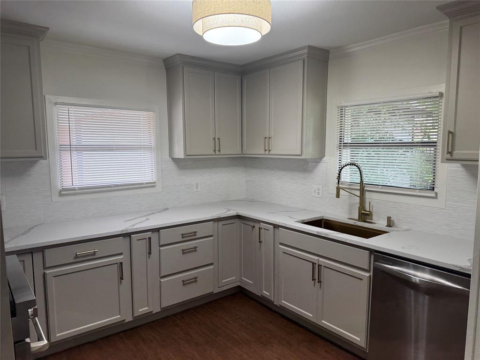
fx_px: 333
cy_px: 180
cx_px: 240
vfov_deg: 56.8
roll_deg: -0.1
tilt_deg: -7.4
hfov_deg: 71.6
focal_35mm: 24
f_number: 1.78
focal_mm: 6.76
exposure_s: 1/120
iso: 200
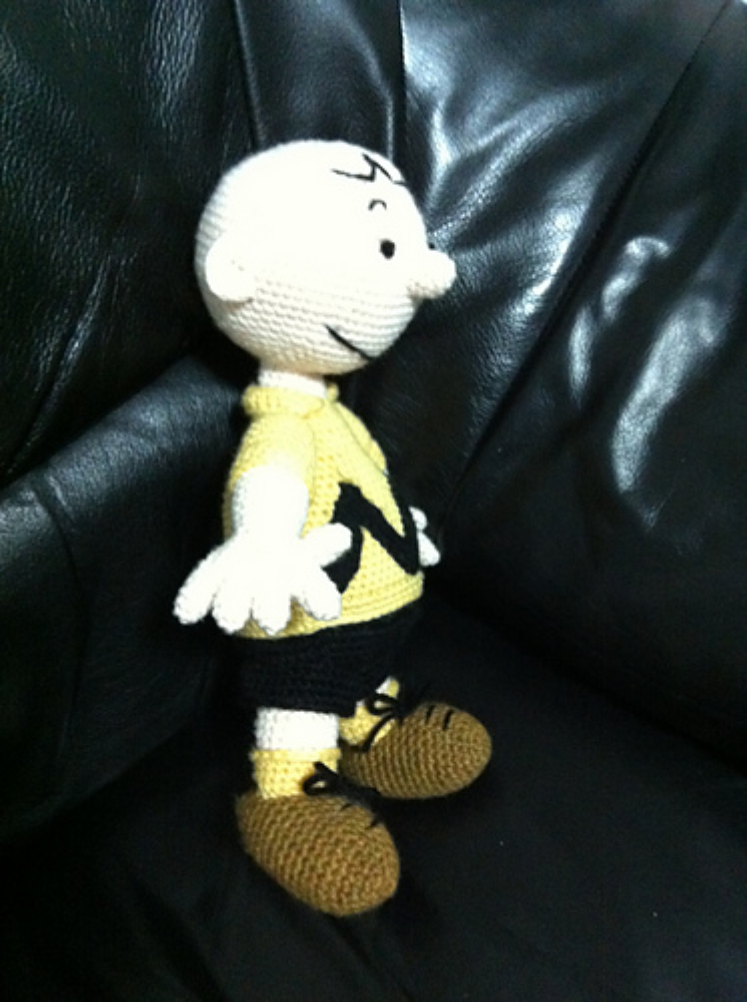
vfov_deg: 52.7
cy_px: 501
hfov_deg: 40.6
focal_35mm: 35
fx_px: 1011
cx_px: 374
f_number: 2.8
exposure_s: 1/15
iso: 800
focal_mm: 3.85
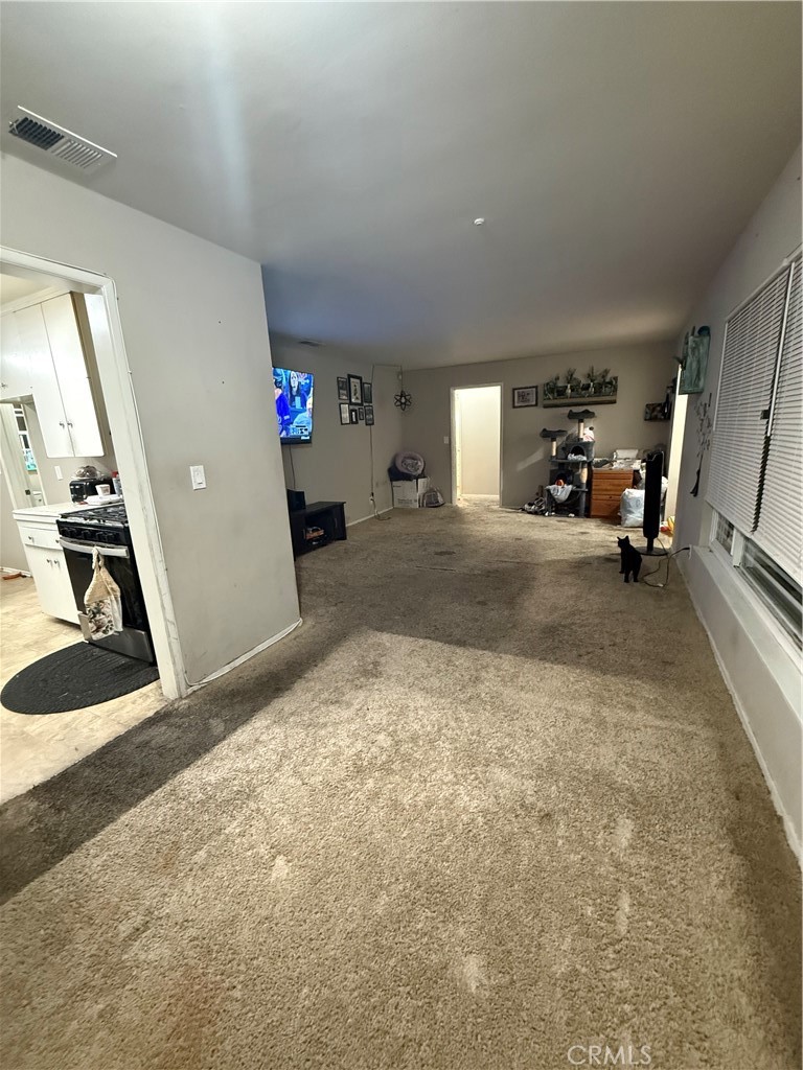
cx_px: 402
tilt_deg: -12.0
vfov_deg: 102.1
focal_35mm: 14
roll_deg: +2.9
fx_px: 433
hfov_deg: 85.7
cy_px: 535
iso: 1250
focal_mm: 2.22
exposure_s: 1/40
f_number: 2.2
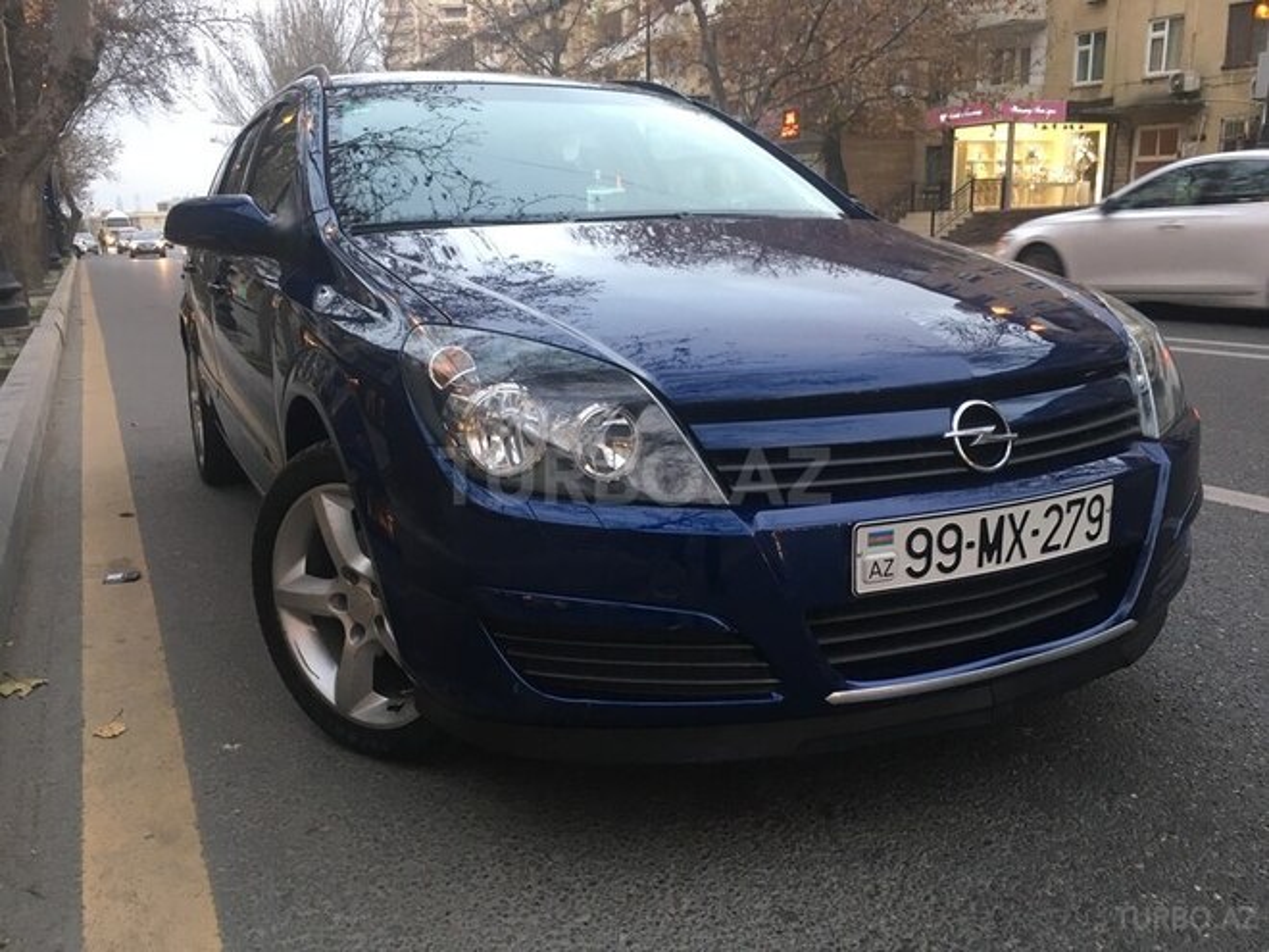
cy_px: 476
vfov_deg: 48.2
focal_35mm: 29
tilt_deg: -13.4
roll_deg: +1.2
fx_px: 1063
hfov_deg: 61.7
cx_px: 634
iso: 80
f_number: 2.2
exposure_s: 1/33
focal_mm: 4.15
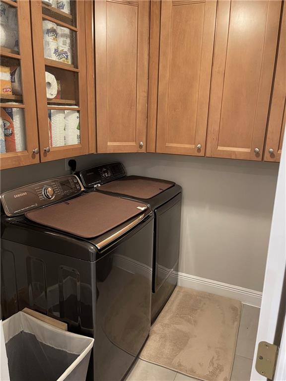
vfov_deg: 67.3
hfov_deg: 53.1
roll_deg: -1.6
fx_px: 286
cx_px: 143
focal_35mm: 26
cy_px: 190
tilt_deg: -13.6
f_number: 1.6
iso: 250
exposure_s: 1/60
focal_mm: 5.1
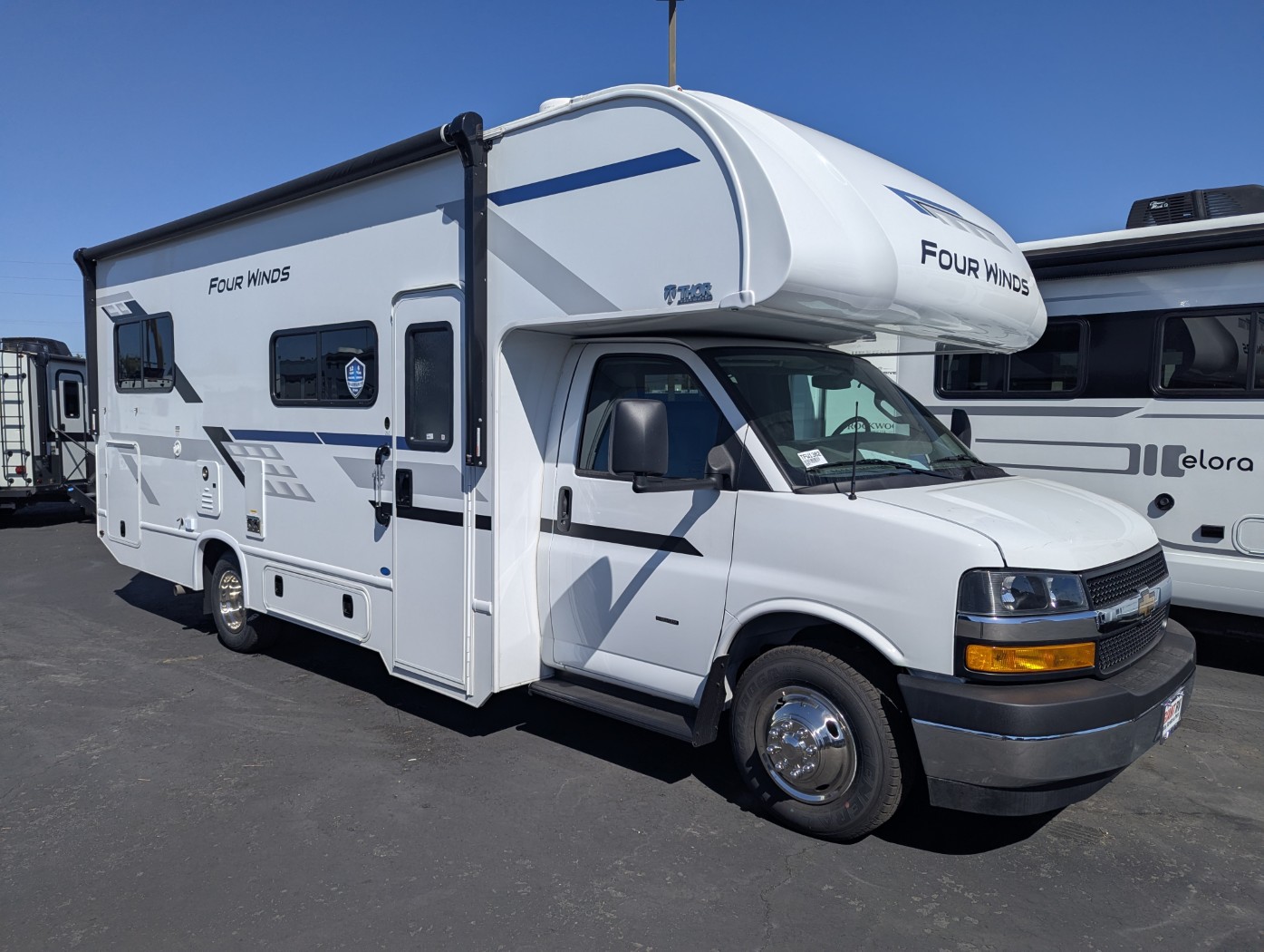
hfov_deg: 71.5
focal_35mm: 24
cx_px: 632
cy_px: 476
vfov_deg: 56.9
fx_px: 877
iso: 49
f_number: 1.85
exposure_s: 1/4525
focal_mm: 6.81
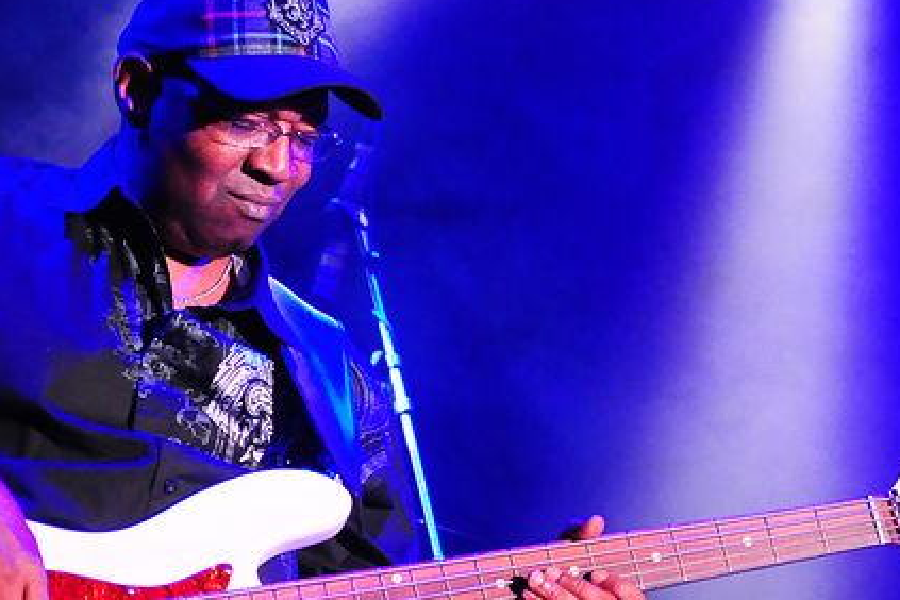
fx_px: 3900
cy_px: 336
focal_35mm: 156
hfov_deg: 13.1
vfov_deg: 8.8
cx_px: 617
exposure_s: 1/100
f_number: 2.8
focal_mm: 44
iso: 3200
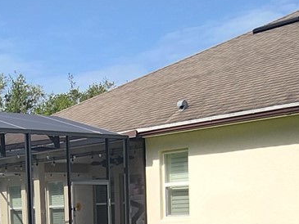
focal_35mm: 57
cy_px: 269
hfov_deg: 32.2
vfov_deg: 23.5
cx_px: 34
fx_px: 493
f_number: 2.2
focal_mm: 1.7
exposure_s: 1/1044
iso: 32
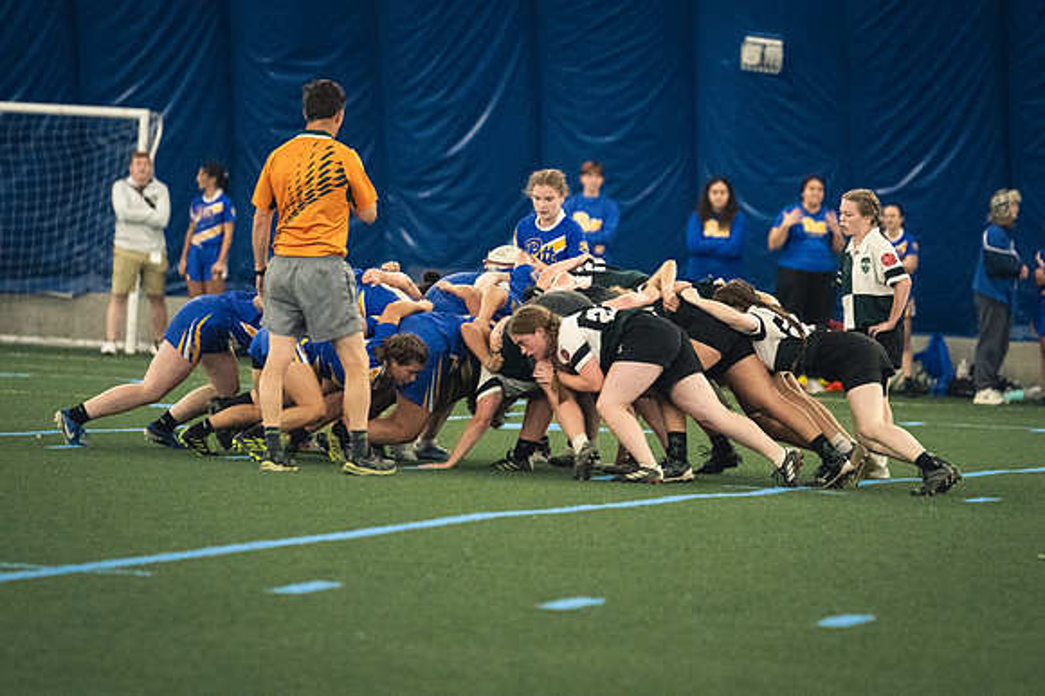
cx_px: 522
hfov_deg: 6.9
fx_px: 8703
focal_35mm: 300
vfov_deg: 4.6
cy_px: 348
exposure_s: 1/500
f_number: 2.8
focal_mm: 200
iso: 12800
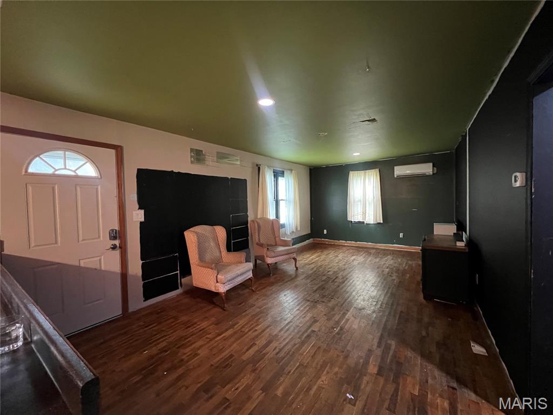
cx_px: 276
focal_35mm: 13
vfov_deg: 89.9
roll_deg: +1.3
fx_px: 208
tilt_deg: -2.3
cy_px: 208
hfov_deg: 106.2
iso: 1000
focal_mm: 1.57
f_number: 1.8
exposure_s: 1/40
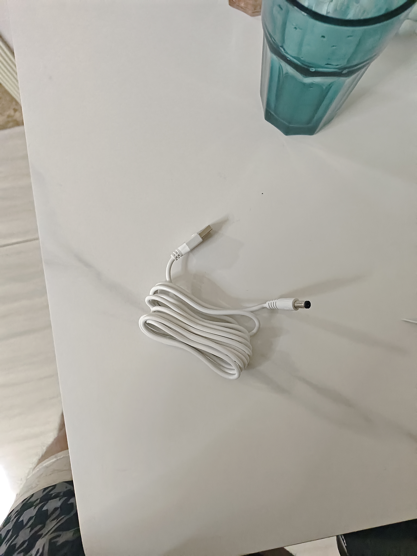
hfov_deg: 58.9
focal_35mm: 23
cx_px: 208
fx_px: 369
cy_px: 278
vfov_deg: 73.9
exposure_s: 1/280
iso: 7613
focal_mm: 5.56
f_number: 1.88
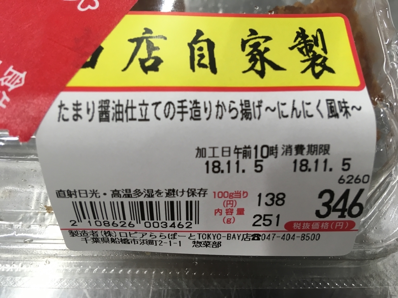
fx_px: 333
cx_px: 199
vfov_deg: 48.2
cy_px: 149
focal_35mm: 29
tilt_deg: -67.7
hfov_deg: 61.7
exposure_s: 1/40
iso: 25
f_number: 2.2
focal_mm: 4.15
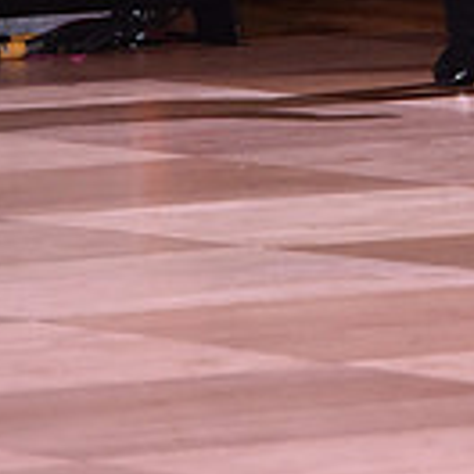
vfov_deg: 2.5
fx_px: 10968
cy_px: -284
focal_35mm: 708
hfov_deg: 2.5
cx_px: 637
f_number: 5.6
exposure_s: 1/200
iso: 2000
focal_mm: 190
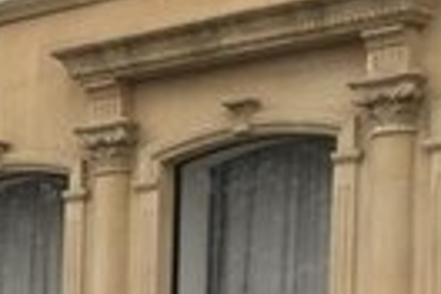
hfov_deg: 11.8
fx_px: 1850
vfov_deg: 8.7
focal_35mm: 151
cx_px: -498
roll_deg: -2.9
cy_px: 540
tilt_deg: -1.6
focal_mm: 4.15
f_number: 2.2
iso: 32
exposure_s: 1/380
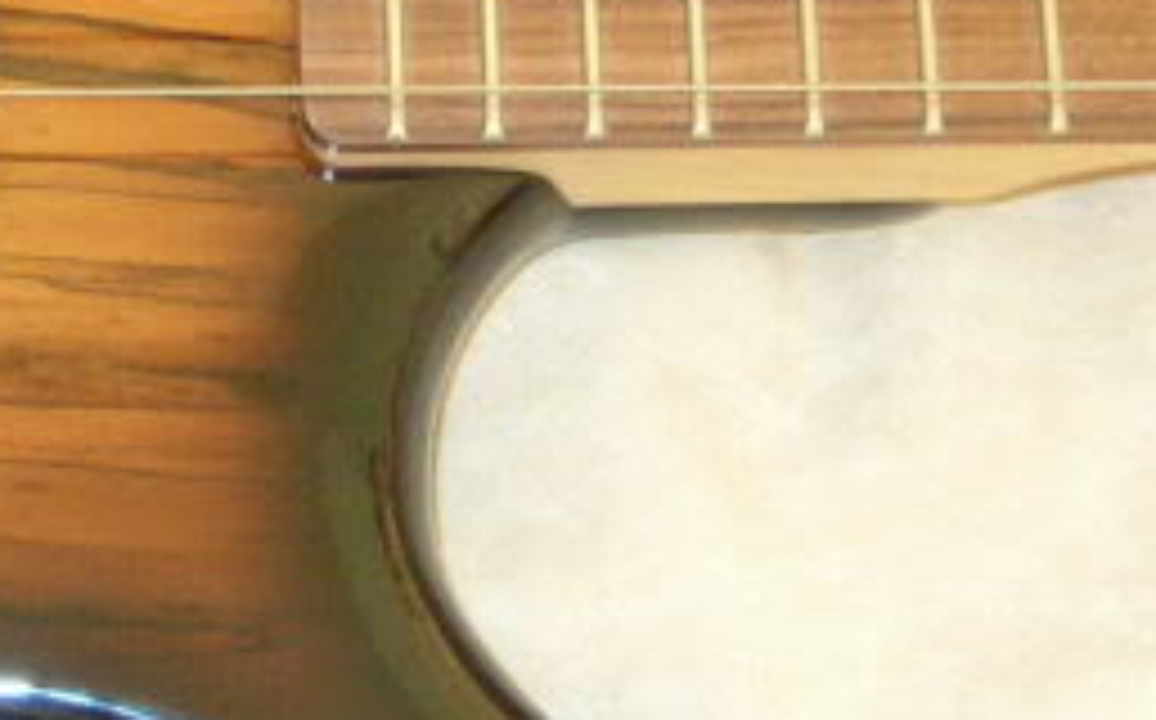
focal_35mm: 119
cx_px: 85
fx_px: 3745
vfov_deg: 10.9
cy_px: 58
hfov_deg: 17.3
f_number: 2.7
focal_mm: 6
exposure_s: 1.58
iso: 300
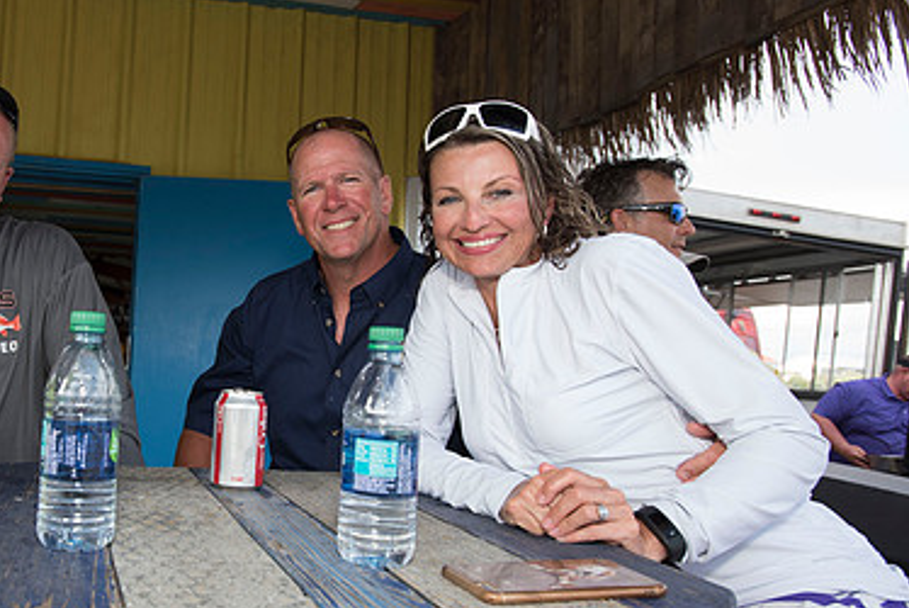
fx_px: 783
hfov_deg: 56.9
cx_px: 214
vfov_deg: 42.3
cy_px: 349
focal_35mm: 31
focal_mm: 20
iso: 250
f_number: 5.6
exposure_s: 1/200
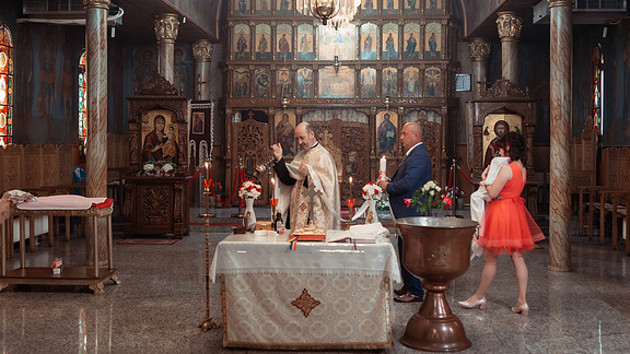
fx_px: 718
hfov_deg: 47.4
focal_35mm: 43
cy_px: 149
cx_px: 314
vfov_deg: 27.7
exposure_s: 1/250
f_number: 2.5
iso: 2000
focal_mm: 35
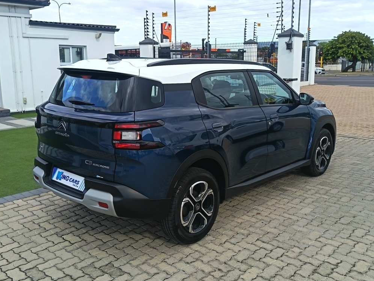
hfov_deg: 51.4
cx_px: 189
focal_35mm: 36
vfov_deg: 39.7
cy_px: 139
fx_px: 389
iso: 100
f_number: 1.75
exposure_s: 1/319
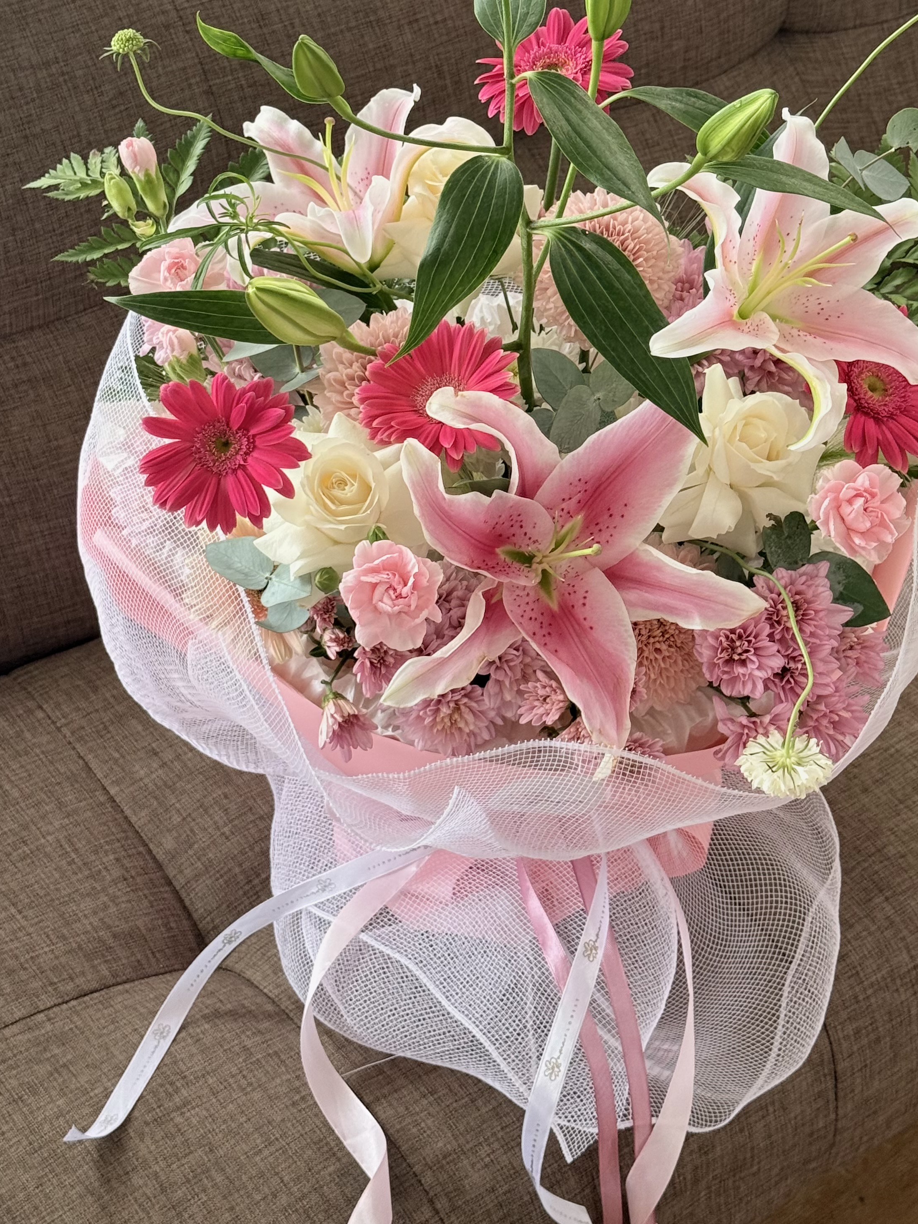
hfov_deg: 22.2
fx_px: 2334
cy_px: 478
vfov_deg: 29.3
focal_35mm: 66
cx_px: 521
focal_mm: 6.76
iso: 100
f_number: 1.78
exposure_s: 1/104
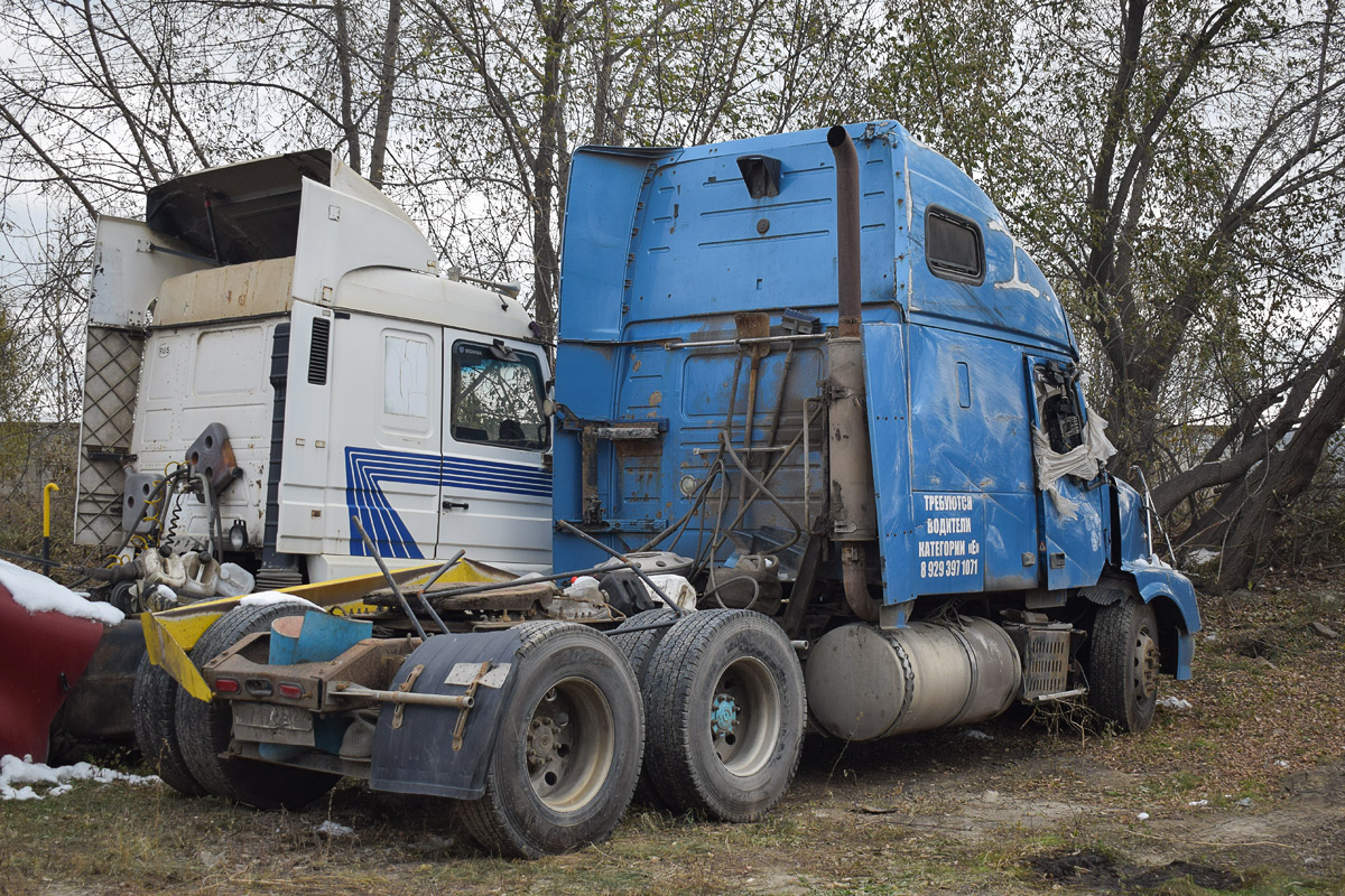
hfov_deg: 43.6
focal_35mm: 45
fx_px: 1681
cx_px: 672
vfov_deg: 29.9
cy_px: 448
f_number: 7.1
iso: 400
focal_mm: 30
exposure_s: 1/1250
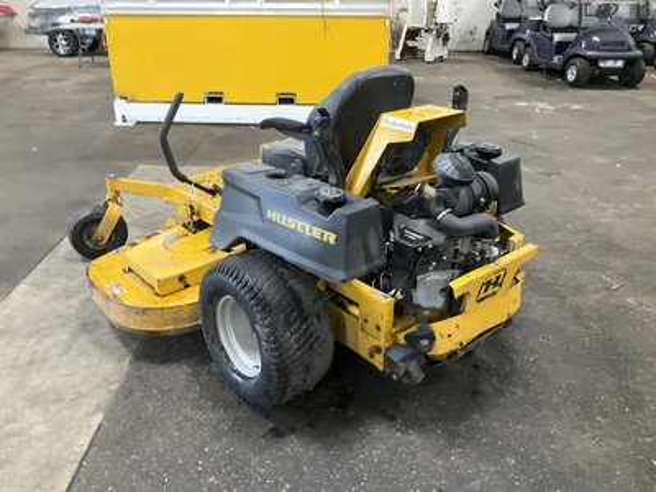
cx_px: 328
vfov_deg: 48.2
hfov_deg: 61.7
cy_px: 246
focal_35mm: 29
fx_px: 550
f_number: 1.8
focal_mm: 3
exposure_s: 1/40
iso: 250
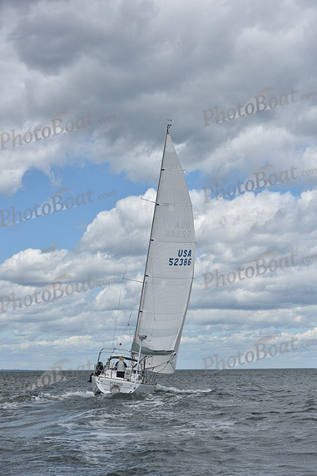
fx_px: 938
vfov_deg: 28.5
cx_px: 159
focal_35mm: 71
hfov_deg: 19.2
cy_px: 237
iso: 320
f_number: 8
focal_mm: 70
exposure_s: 1/1600
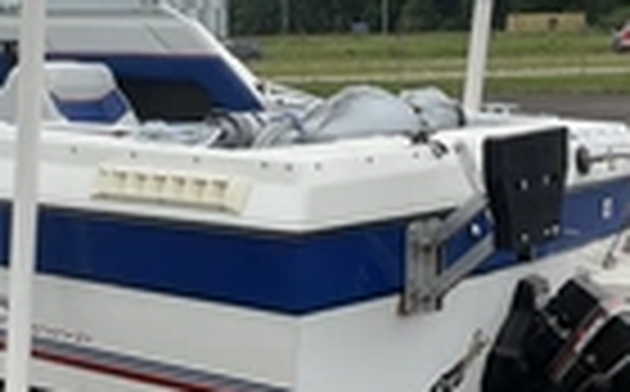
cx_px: 171
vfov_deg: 14.8
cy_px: 212
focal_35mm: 88
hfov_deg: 23.4
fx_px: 1508
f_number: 1.8
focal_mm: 3
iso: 25
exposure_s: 1/2667
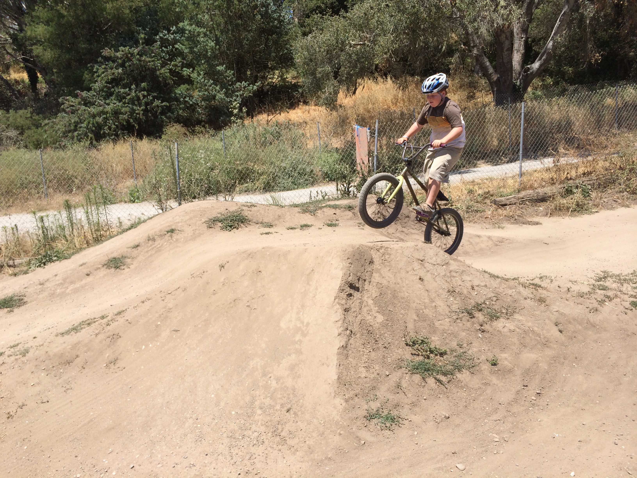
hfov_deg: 60.0
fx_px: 552
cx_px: 318
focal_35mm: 30
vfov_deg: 46.8
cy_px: 239
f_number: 2.2
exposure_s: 1/1709
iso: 32
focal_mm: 4.12
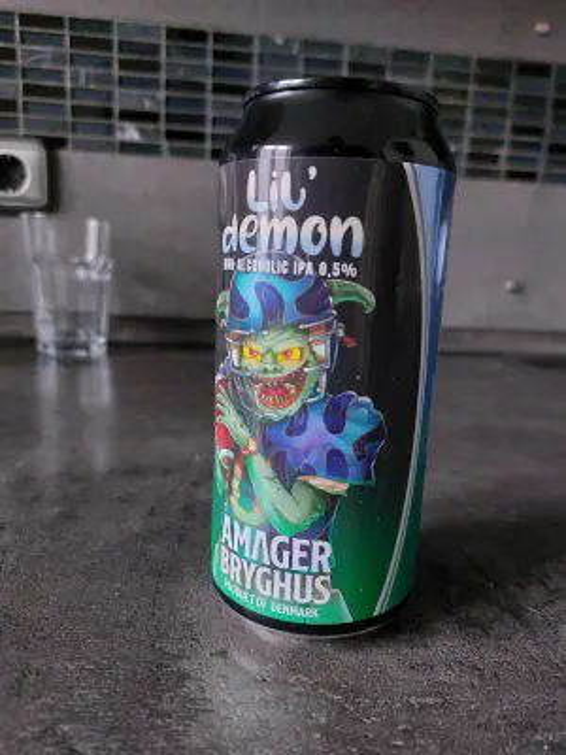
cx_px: 283
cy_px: 378
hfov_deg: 56.8
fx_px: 523
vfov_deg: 71.6
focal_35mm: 24
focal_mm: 5.23
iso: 250
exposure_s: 1/50
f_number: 1.8
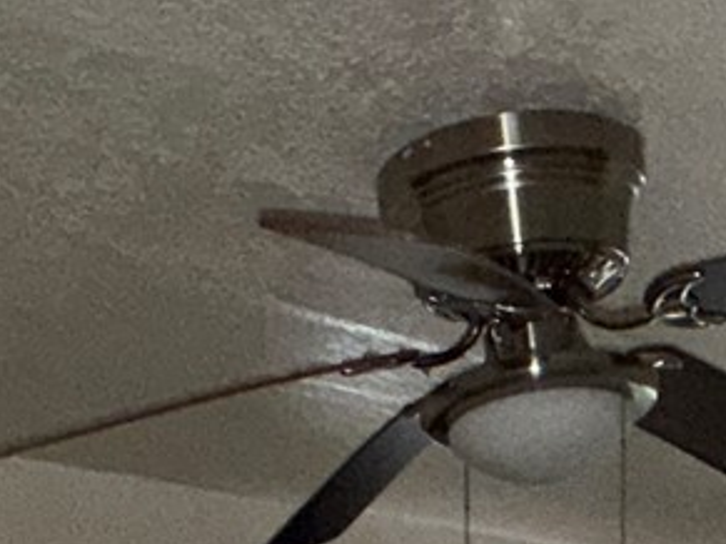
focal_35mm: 77
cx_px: 546
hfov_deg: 25.0
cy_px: 1215
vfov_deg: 14.4
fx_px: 1614
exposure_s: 1/60
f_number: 2.2
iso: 100
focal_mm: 2.22
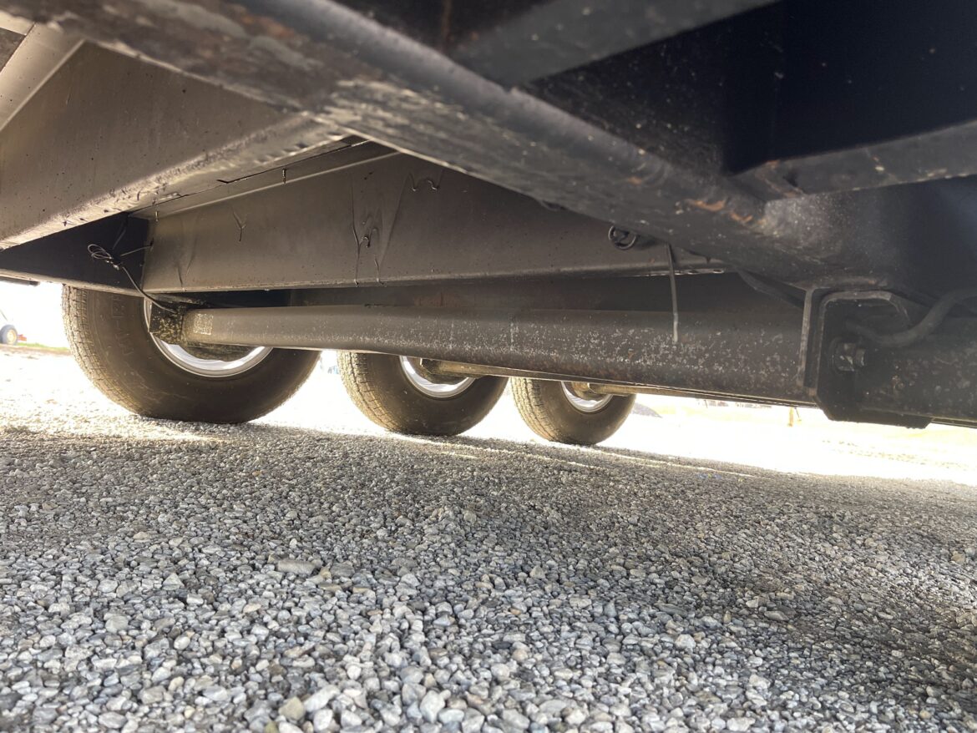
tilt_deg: +2.0
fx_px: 734
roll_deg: -4.0
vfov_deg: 53.1
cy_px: 366
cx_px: 488
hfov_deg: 67.3
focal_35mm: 26
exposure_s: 1/121
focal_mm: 5.1
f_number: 1.6
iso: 100
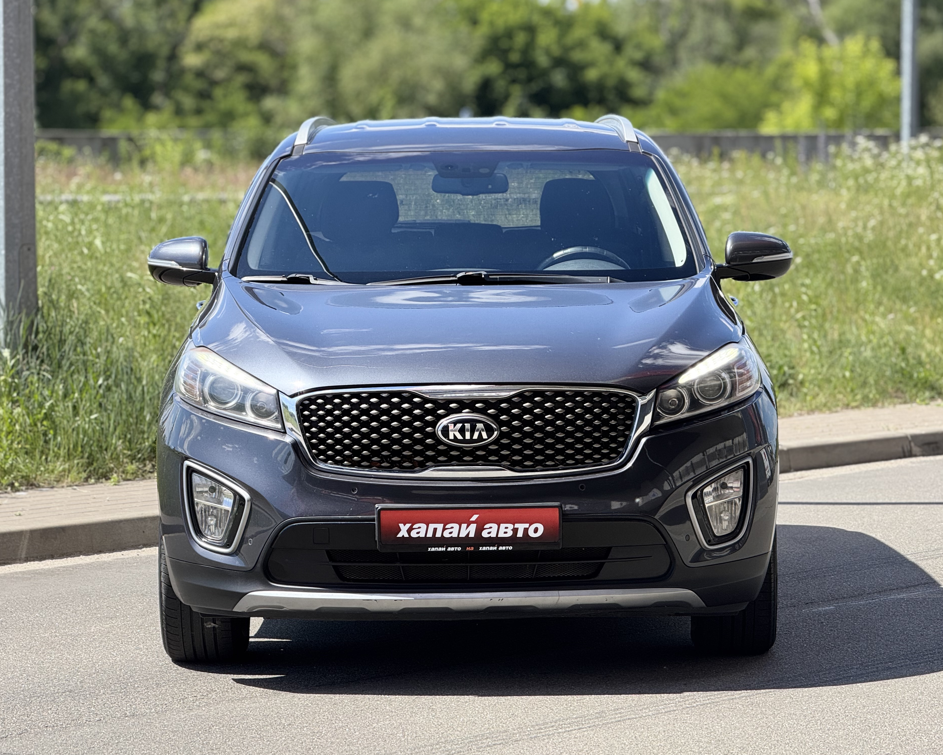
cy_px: 378
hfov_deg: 15.3
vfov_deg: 12.2
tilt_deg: -3.0
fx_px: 3517
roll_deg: +0.2
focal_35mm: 126
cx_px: 473
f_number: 2.8
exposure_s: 1/707
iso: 50
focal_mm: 15.66
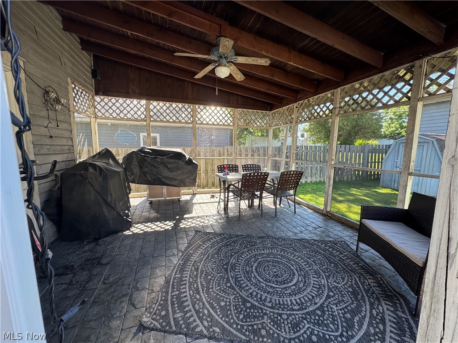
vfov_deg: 85.7
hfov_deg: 102.1
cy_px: 172
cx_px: 229
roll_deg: -0.5
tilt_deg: -7.8
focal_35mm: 14
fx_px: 185
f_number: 2.2
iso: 40
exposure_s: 1/168
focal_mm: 2.22
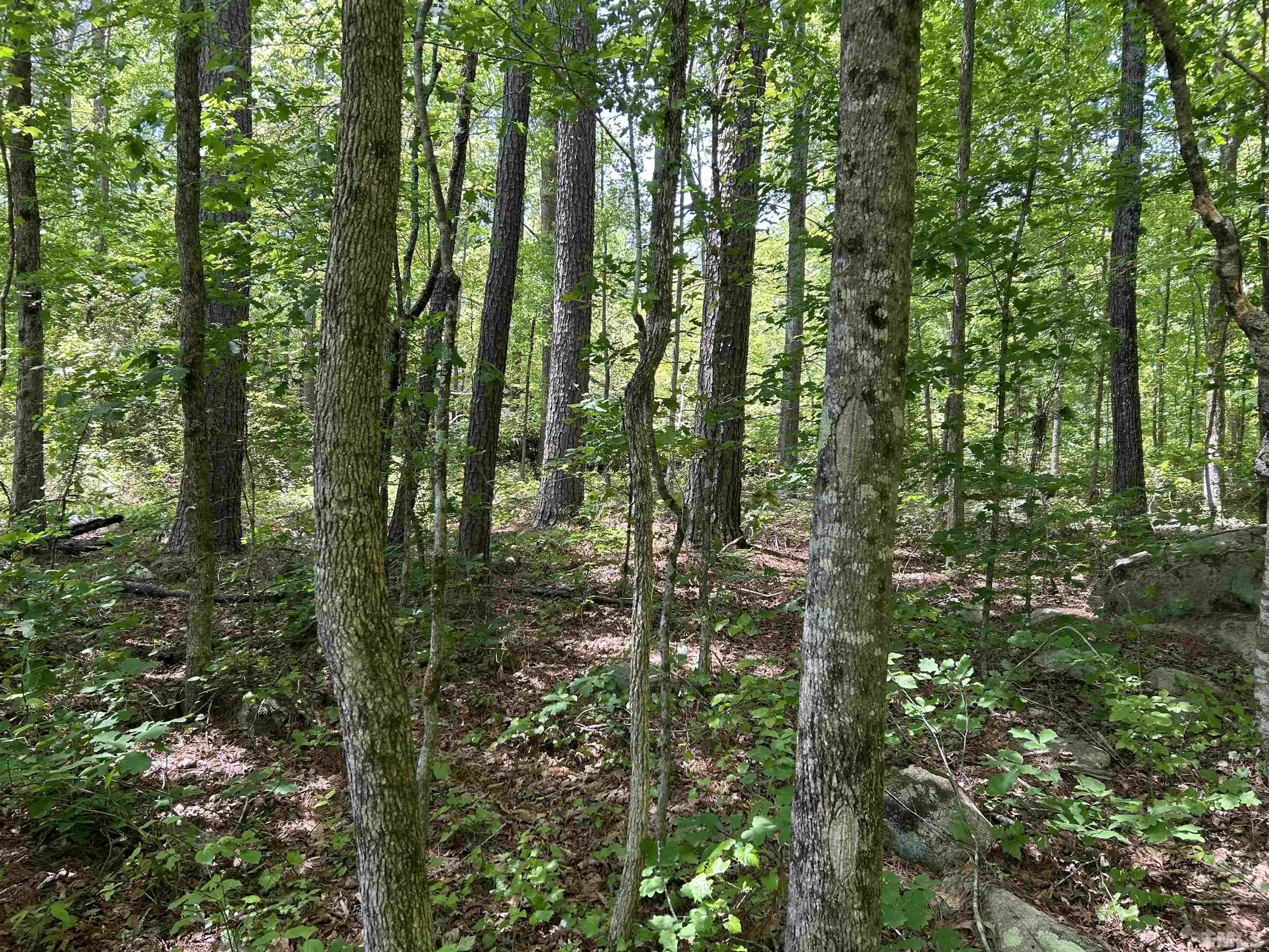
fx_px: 953
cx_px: 634
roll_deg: -2.8
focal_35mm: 26
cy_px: 476
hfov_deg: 67.3
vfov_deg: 53.1
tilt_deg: +4.7
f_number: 1.5
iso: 50
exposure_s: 1/164
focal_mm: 5.7
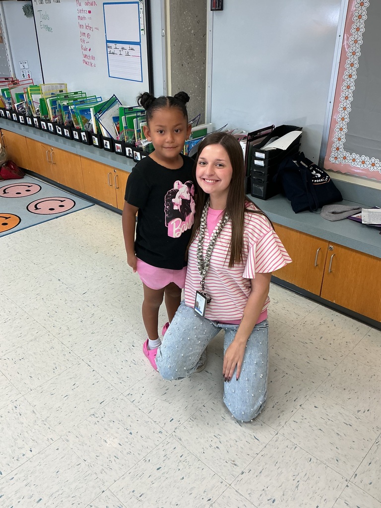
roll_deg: -0.9
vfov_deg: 61.7
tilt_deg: -29.6
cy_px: 254
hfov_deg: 48.2
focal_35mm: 29
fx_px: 426
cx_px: 190
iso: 50
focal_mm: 3
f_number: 1.8
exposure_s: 1/50
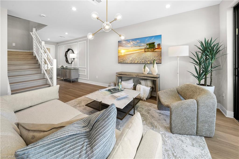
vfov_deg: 90.0
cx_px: 120
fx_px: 80
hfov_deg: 112.6
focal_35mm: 12
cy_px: 80
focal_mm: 12
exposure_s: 1/125
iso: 320
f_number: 8
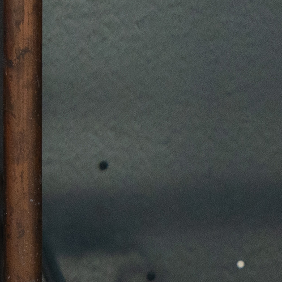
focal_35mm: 267
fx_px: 2461
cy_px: -332
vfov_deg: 6.3
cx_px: 271
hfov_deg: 6.5
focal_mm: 33
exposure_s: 1/160
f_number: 8
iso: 640
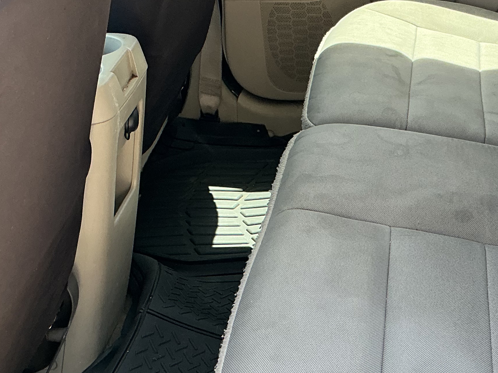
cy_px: 226
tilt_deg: -29.7
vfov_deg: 21.6
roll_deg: -2.4
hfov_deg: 28.3
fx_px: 978
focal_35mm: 68
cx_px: 345
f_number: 1.8
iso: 64
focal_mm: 3
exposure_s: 1/120
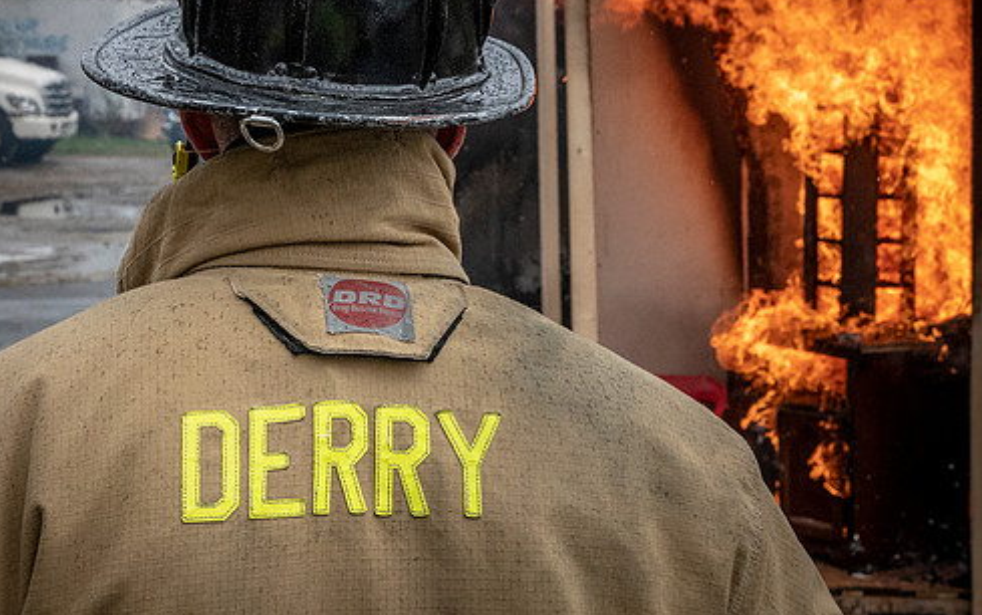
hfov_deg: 22.5
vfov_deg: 14.2
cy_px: 219
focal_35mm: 92
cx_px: 542
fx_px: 2463
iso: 1600
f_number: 8
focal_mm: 38
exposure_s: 1/2500
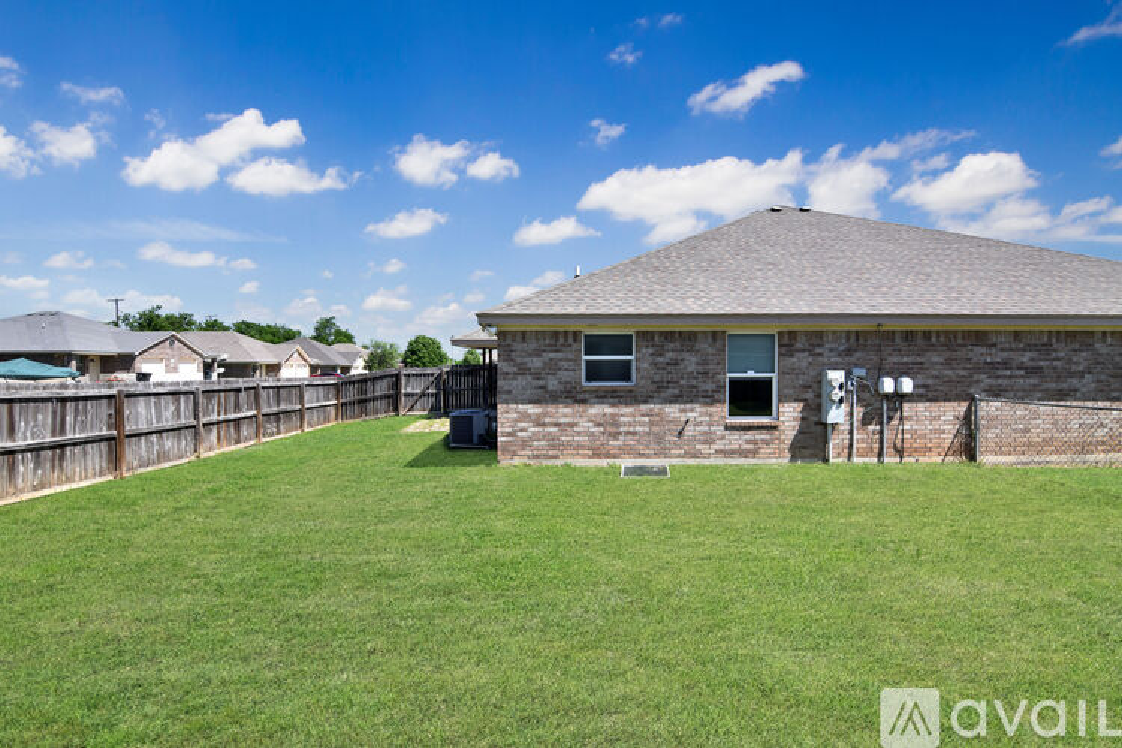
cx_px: 561
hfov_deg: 95.0
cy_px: 374
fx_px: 514
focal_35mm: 16
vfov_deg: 72.1
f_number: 7.1
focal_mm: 11
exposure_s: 1/250
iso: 100
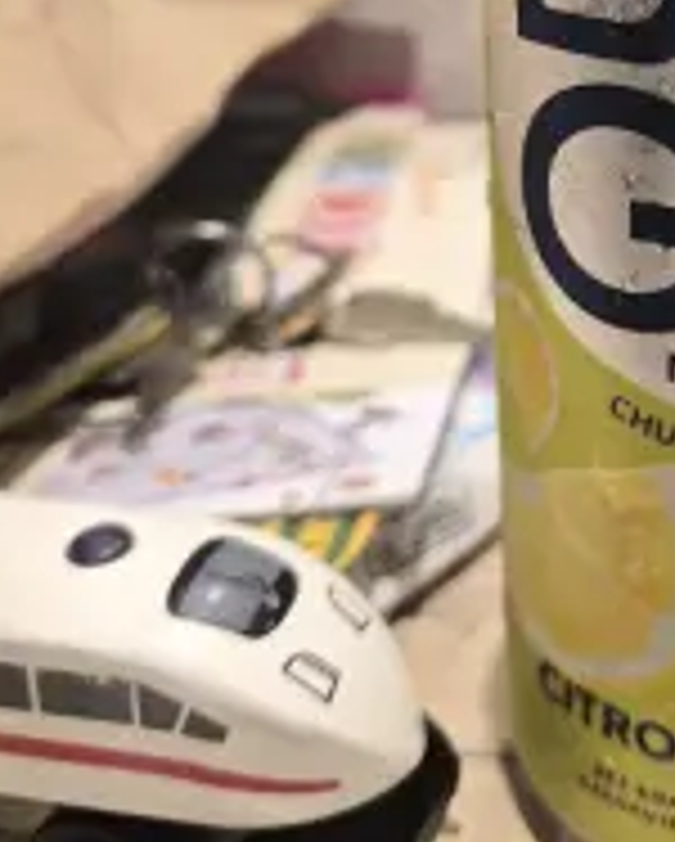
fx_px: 1197
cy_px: 126
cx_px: 630
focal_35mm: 48
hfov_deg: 29.9
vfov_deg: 36.9
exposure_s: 1/100
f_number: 1.8
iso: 400
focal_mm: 5.4
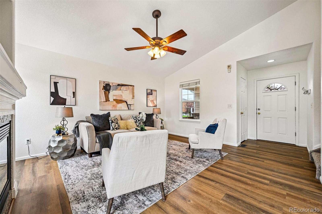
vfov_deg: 81.2
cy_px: 107
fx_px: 125
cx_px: 161
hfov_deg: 104.3
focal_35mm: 14
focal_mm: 14
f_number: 8
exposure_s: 1/15
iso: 160
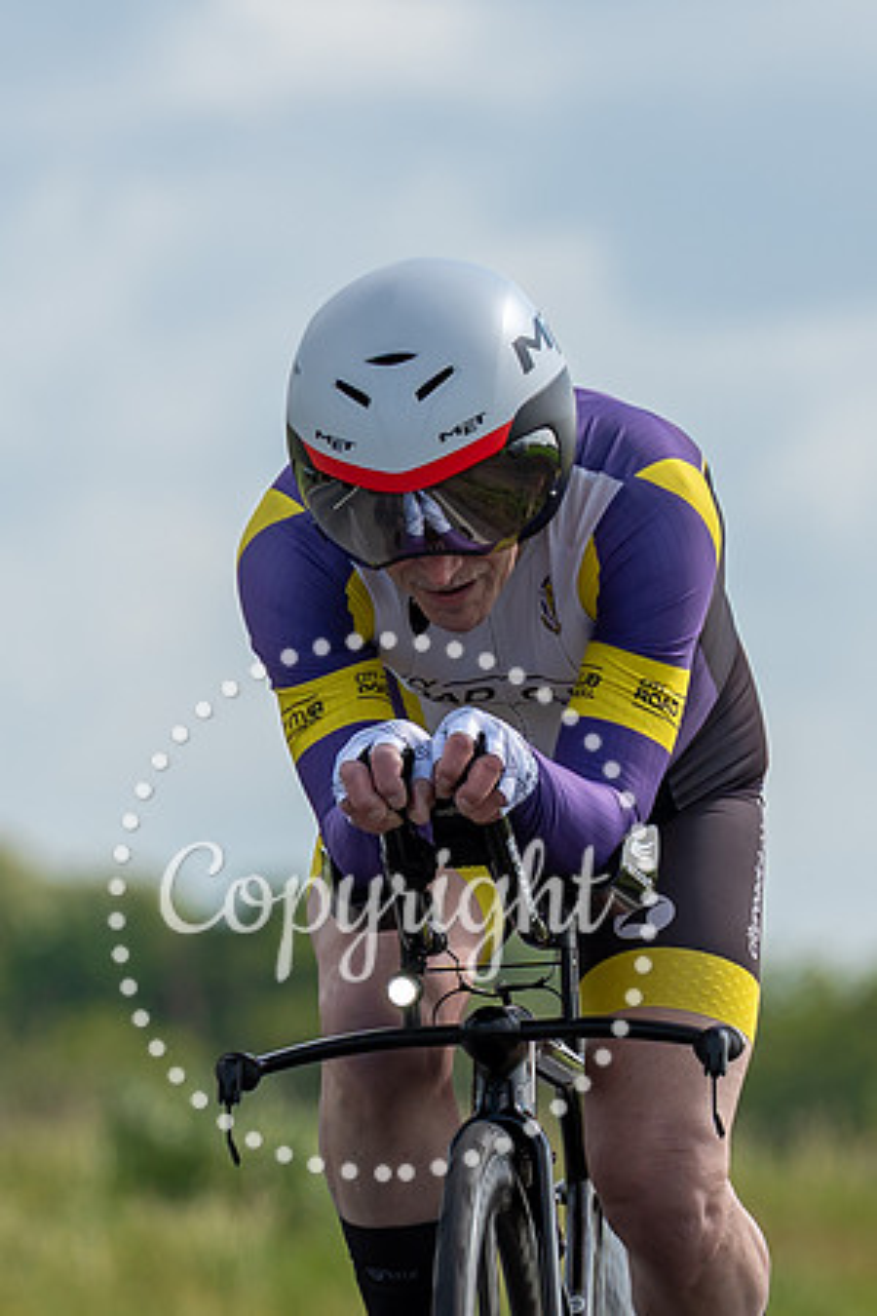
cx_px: 426
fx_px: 25565
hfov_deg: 2.0
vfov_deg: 2.9
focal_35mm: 700
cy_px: 1057
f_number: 4
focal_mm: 191
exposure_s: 1/1000
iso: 100
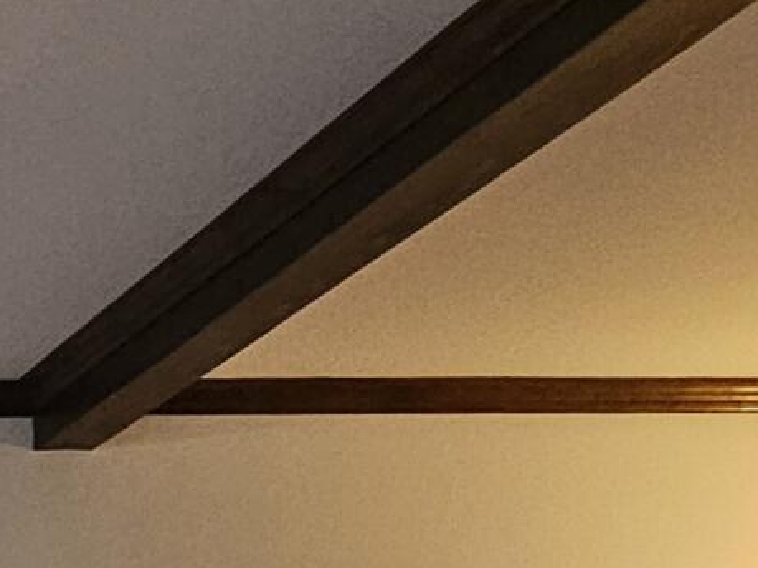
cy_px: 1079
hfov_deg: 17.5
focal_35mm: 85
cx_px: -695
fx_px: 1861
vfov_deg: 14.8
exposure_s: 1/30
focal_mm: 2.2
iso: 400
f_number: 2.2
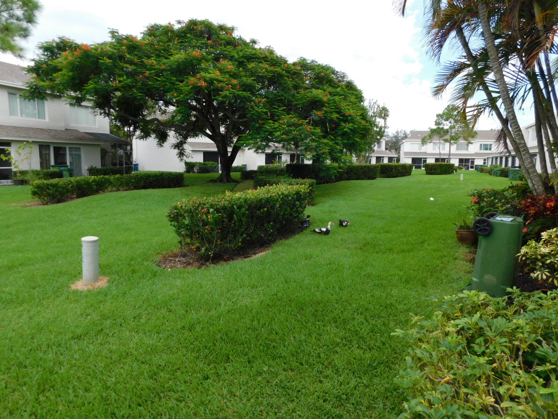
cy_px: 210
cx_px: 279
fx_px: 371
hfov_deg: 73.9
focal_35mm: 23
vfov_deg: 58.9
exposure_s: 1/500
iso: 125
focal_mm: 4
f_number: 3
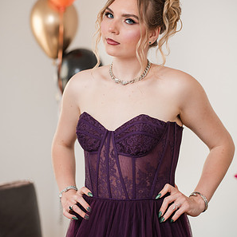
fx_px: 937
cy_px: 120
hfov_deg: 14.4
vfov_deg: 14.4
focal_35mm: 121
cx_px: 119
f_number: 3.2
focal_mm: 94
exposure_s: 1/250
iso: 640
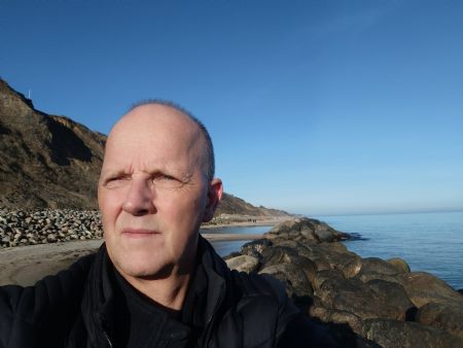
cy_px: 174
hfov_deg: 71.6
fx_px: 321
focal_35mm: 24
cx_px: 232
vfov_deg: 56.9
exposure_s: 1/5848
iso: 62
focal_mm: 3.24
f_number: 2.45
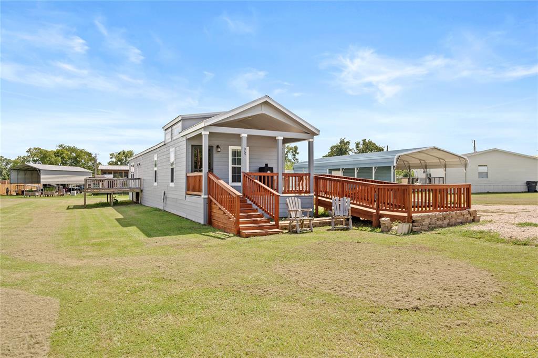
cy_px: 179
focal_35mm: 24
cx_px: 269
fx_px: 358
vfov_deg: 53.1
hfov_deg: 73.8
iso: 250
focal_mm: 24
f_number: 5
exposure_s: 1/1600
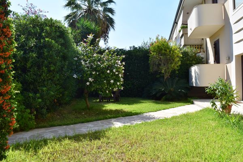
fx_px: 202
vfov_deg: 43.6
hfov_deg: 61.9
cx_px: 122
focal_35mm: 30
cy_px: 81
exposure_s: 1/500
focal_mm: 20
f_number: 11
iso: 400
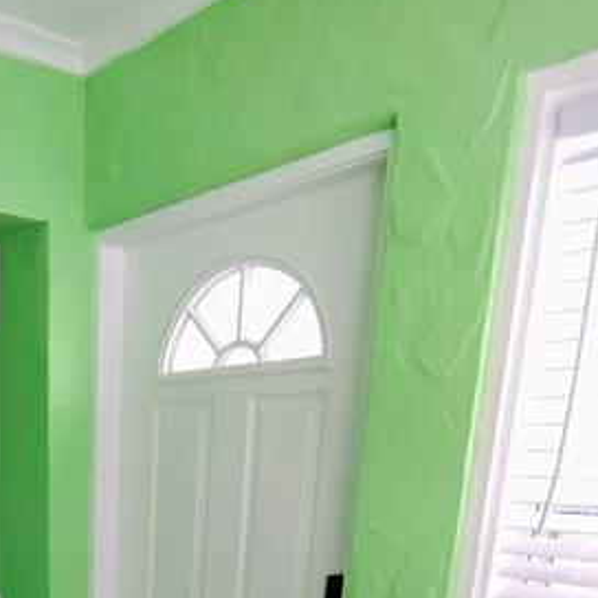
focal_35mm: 40
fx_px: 782
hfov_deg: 38.8
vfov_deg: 35.2
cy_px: 675
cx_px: 53
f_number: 2.2
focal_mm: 2.13
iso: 291
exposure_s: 1/60
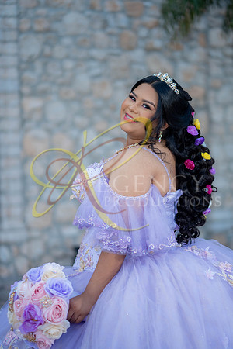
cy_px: 174
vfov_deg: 23.9
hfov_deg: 16.1
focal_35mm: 85
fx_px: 825
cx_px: 116
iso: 125
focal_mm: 85
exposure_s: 1/1250
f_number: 1.8
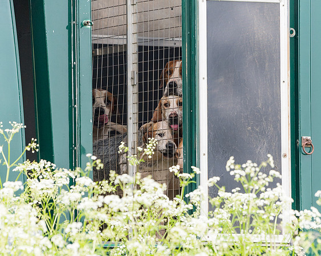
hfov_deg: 4.7
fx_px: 3885
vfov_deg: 3.8
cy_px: 134
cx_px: 163
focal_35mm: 409
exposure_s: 1/1000
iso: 400
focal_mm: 200
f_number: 4
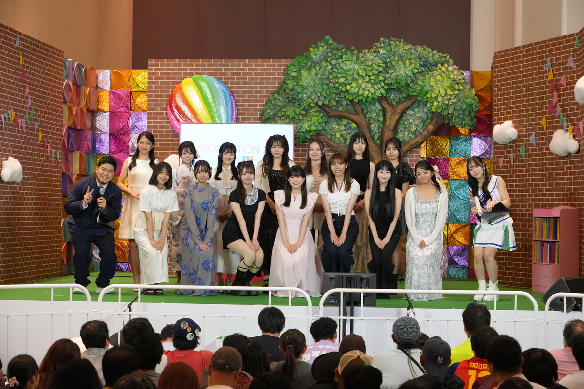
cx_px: 292
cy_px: 194
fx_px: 1363
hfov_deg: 24.2
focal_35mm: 84
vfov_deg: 16.3
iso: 6400
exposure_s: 1/400
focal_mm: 84
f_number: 6.3
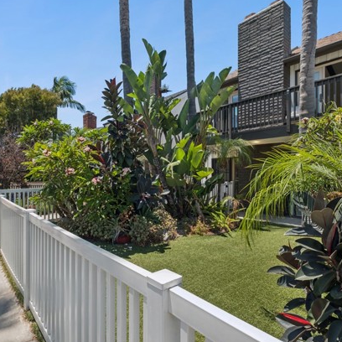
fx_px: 224
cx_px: 163
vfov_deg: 74.8
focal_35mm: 20
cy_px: 170
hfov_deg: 74.8
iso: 125
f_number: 8
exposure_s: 1/170
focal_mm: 10
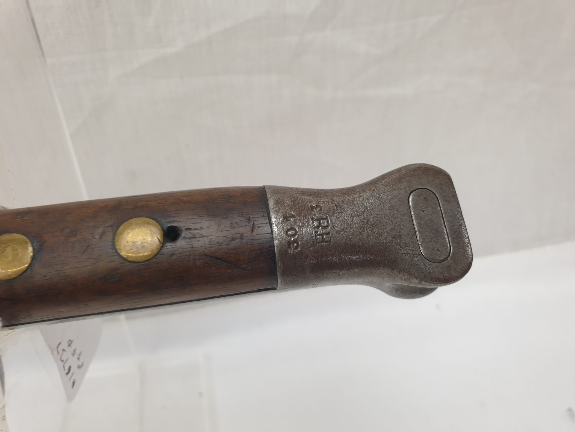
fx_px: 432
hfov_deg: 67.3
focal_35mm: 26
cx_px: 288
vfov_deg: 53.1
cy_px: 216
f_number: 2.4
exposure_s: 1/50
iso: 50
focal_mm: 4.3
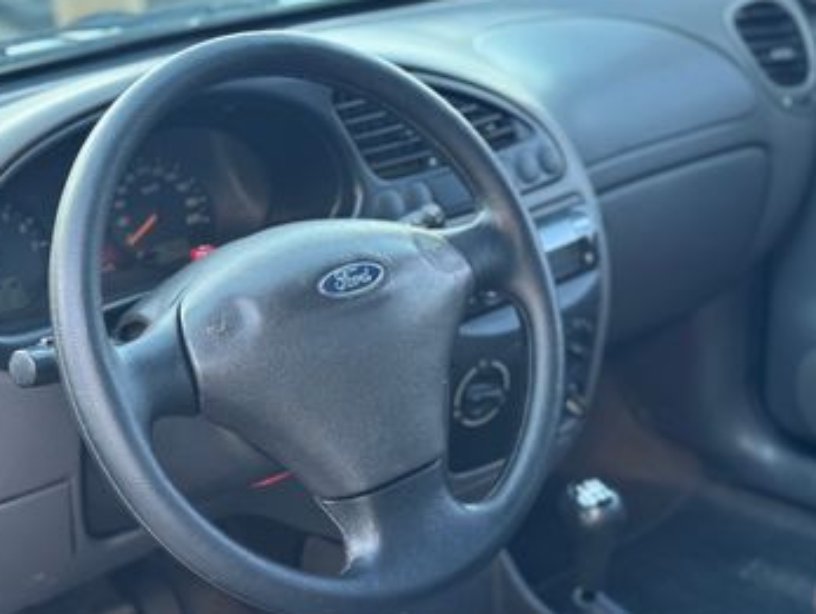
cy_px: 311
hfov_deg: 29.8
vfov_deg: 22.6
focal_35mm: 65
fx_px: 1534
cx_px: 367
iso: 250
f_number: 1.78
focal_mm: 6.76
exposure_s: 1/60
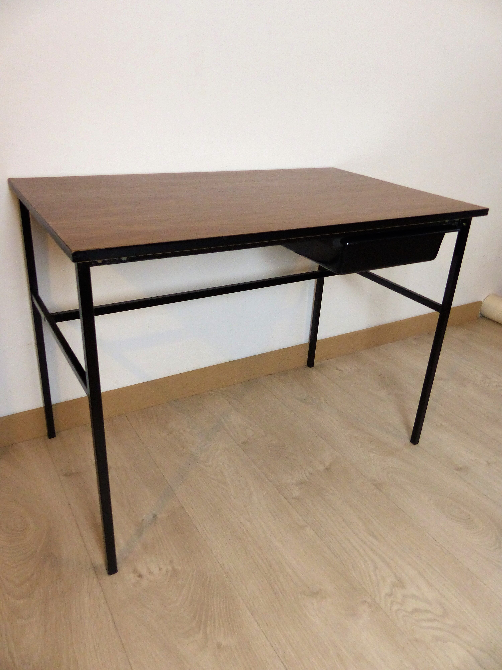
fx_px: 503
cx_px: 251
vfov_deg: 67.3
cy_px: 335
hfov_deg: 53.1
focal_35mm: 26
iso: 400
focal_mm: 4.5
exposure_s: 1/50
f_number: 2.8
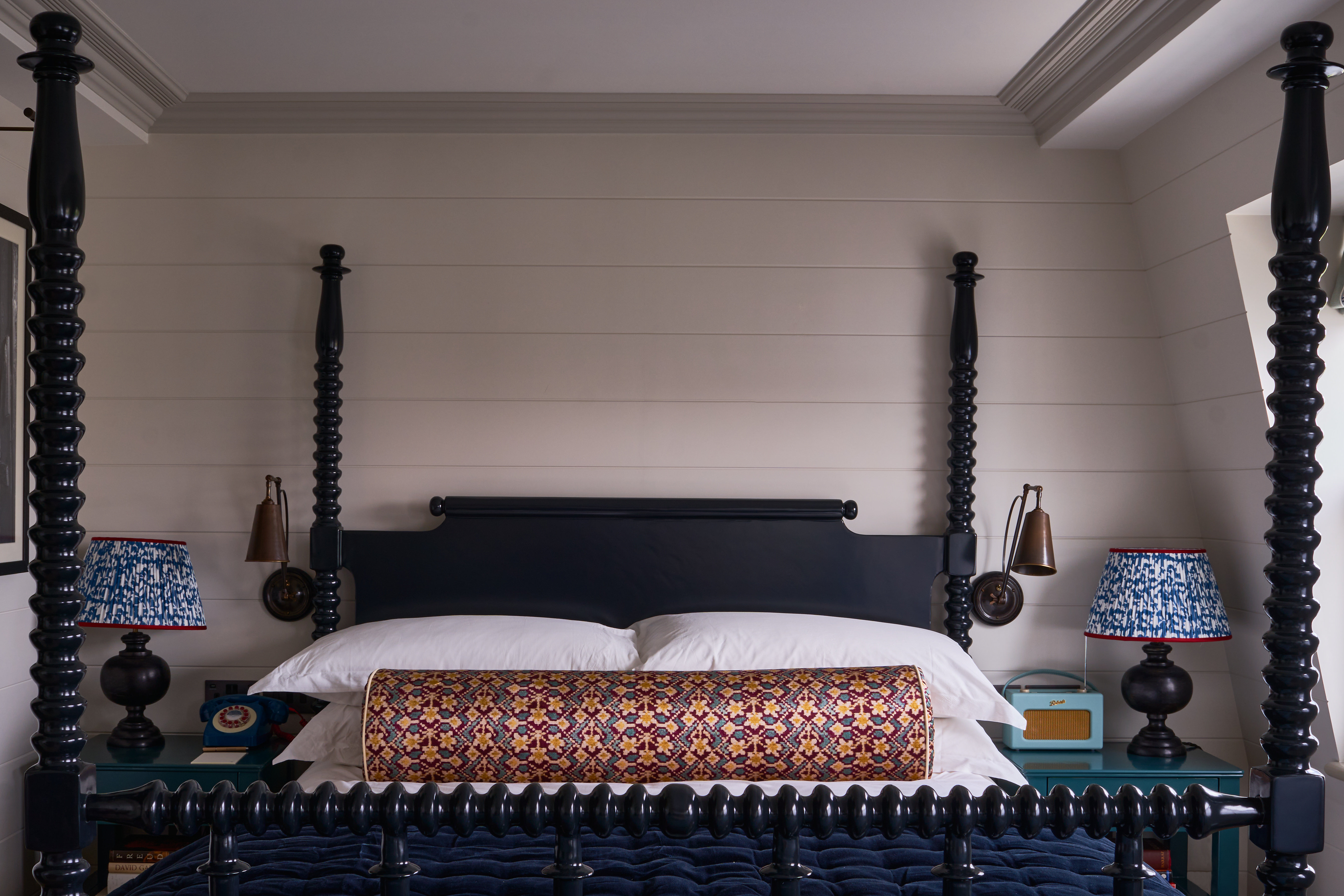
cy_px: 499
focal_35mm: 43
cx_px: 622
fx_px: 1605
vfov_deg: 31.2
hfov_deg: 45.4
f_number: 11
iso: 50
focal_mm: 25
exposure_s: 1/3
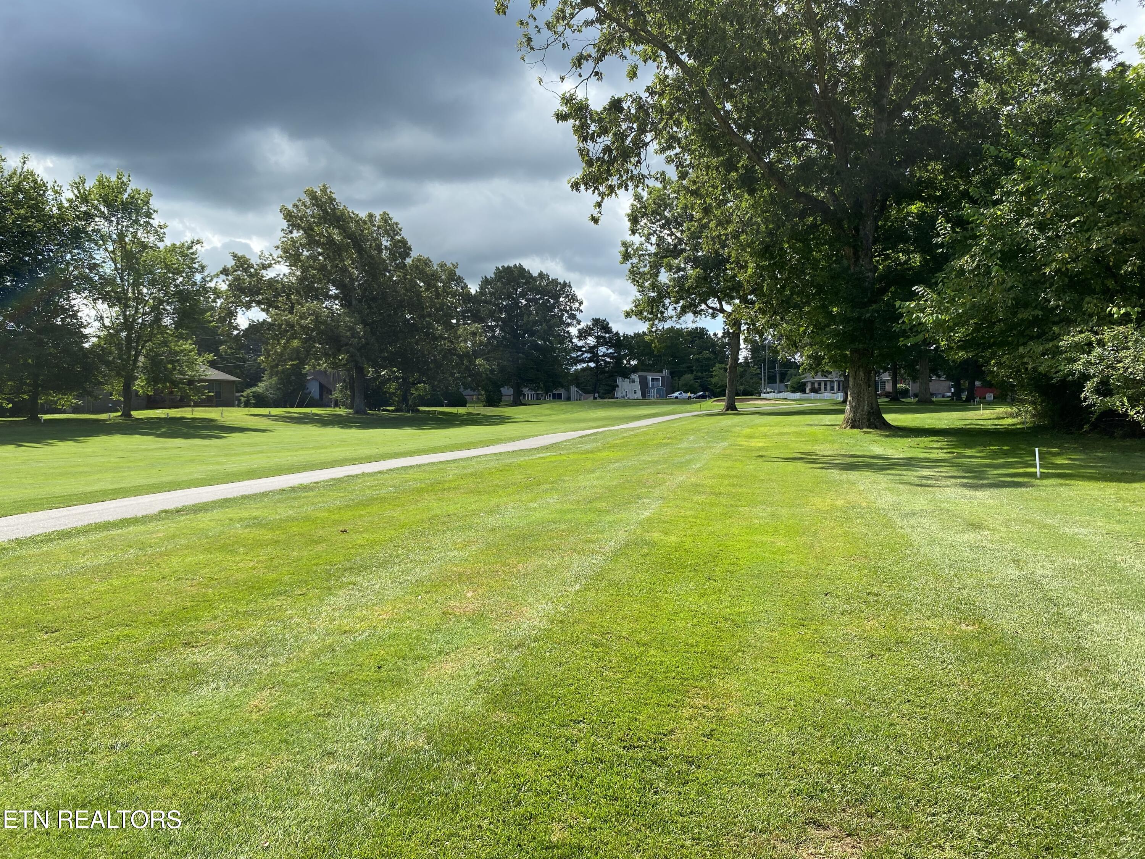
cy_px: 430
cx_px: 572
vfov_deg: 53.1
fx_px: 860
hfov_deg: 67.3
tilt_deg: -0.3
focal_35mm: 26
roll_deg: +0.2
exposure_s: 1/1565
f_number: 1.8
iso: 32
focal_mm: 4.25
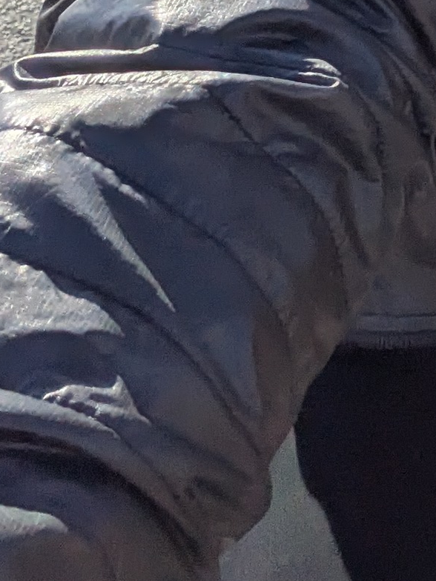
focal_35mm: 108
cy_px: -631
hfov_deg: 12.7
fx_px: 1814
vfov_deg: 14.6
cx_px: 725
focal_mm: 2.74
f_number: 2.2
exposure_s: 1/2933
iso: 49
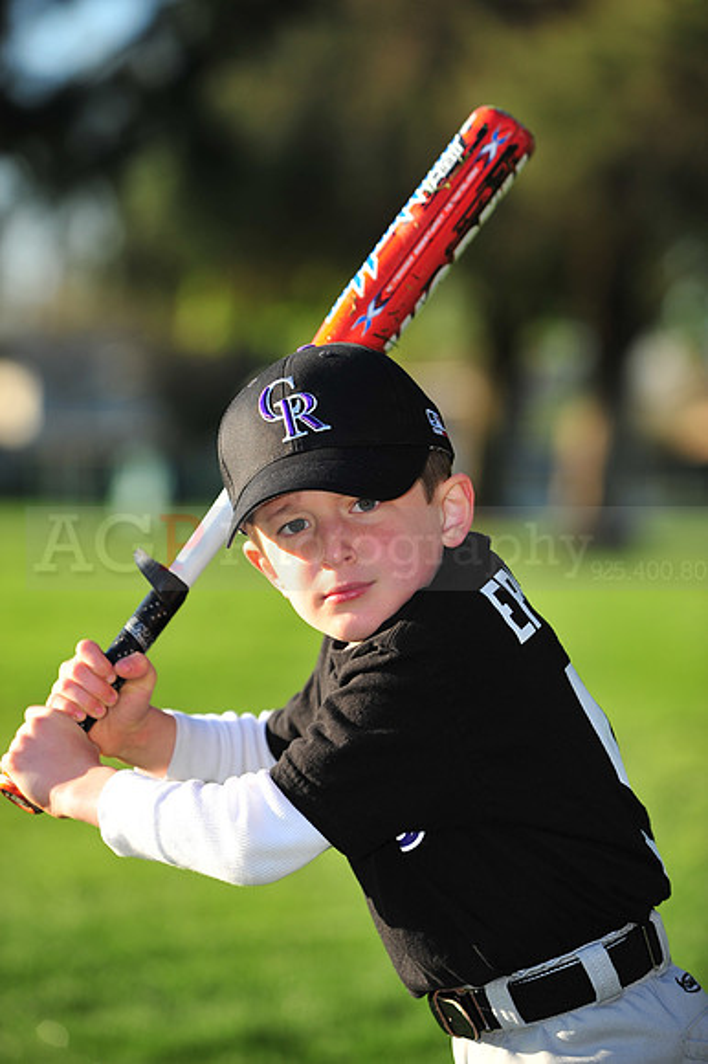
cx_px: 354
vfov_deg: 13.3
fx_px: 4578
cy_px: 532
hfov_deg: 8.8
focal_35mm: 155
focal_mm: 155
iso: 200
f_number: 4.5
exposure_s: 1/800
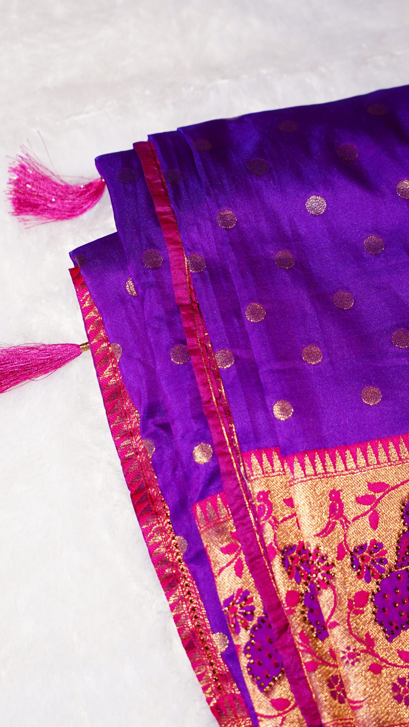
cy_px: 364
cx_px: 207
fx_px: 2140
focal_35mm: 111
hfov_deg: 10.9
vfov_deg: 19.3
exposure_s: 1/200
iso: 250
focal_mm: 70
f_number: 2.8
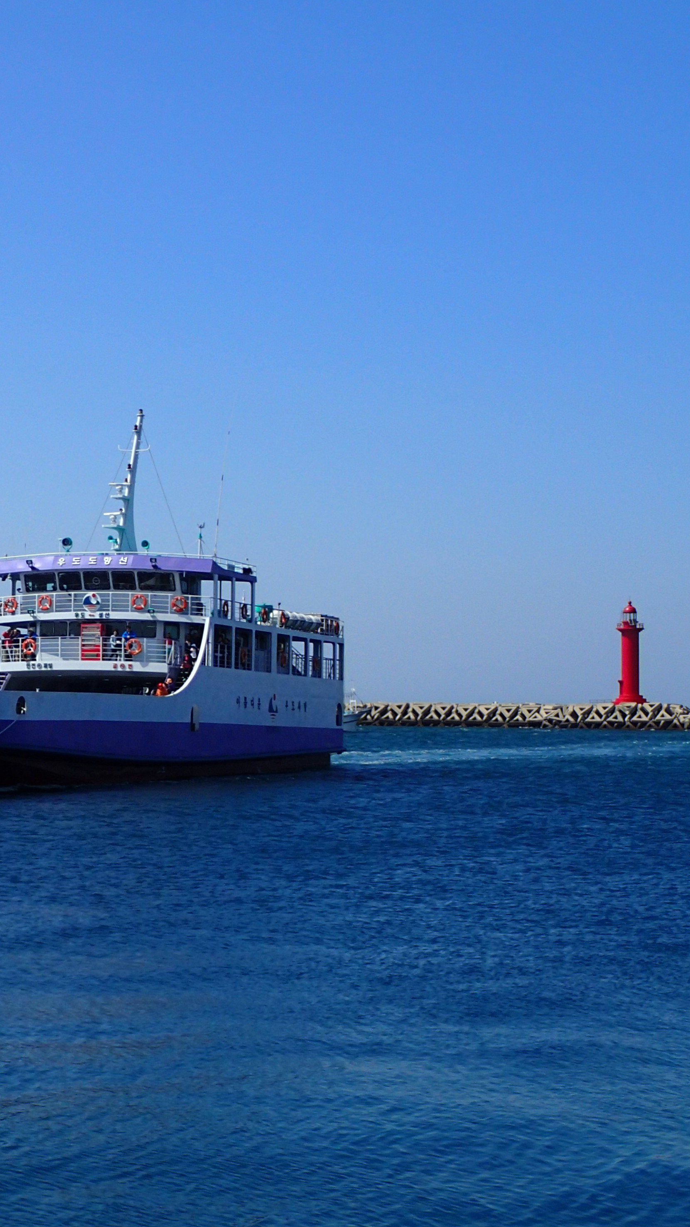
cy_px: 607
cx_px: 33
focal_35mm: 72
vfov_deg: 29.4
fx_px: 2342
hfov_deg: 16.5
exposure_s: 1/1000
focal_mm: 8.99
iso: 100
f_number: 4.5
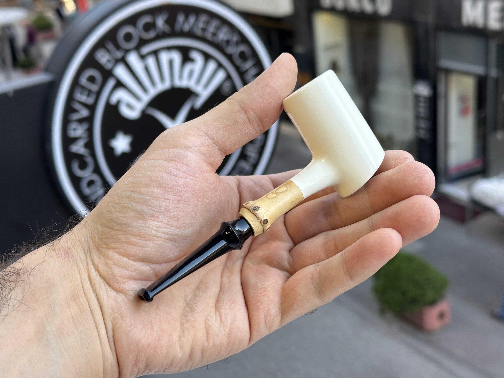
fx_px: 713
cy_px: 191
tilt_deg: -24.5
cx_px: 257
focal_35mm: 49
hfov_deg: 38.9
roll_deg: +6.9
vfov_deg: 29.7
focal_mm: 6.86
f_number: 1.78
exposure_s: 1/121
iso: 50
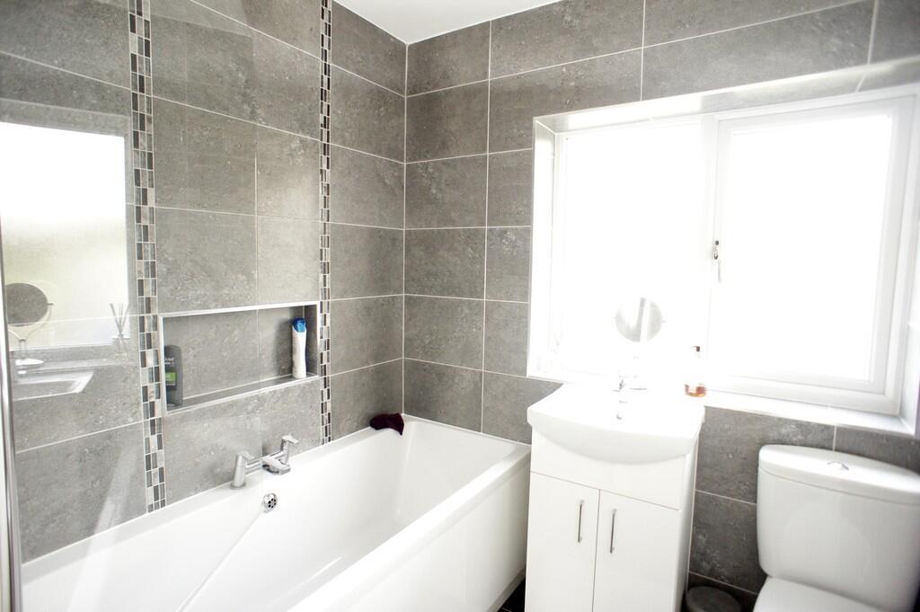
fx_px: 613
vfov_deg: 53.1
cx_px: 460
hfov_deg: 73.8
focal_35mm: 24
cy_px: 306
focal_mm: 16
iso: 1000
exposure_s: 1/60
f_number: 2.8
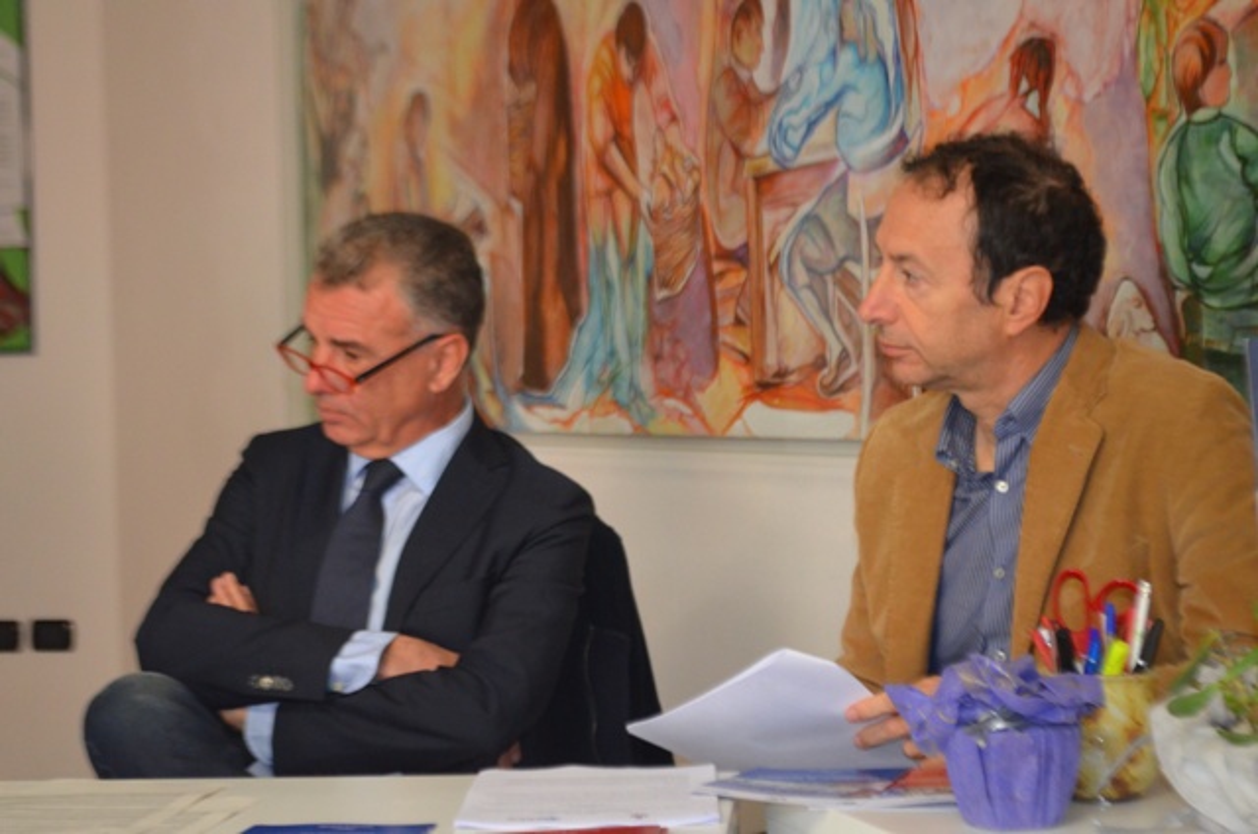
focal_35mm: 78
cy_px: 417
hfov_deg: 26.0
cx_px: 629
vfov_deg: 17.4
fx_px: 2720
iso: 2200
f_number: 5.6
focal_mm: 52
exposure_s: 1/60
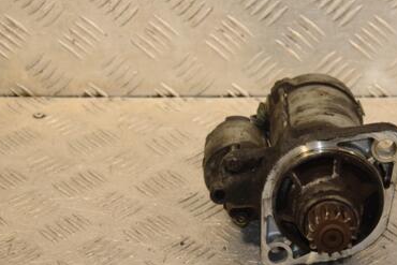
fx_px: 1555
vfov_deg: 9.7
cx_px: 305
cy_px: 156
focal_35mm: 141
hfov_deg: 14.5
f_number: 5.6
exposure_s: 1/200
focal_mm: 58
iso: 800
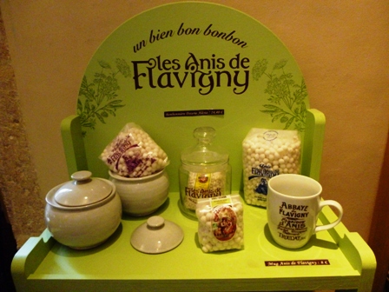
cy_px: 146
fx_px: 281
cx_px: 194
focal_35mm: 25
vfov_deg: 54.9
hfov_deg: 69.4
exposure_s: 1/60
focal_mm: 4.5
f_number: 3.1
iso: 800
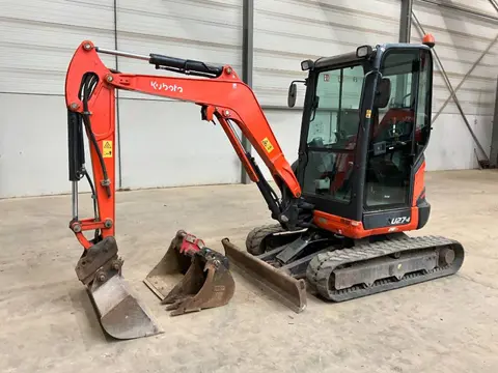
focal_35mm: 29
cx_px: 249
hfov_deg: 61.7
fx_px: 417
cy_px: 186
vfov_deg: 48.2
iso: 160
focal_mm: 3
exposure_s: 1/60
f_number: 1.8
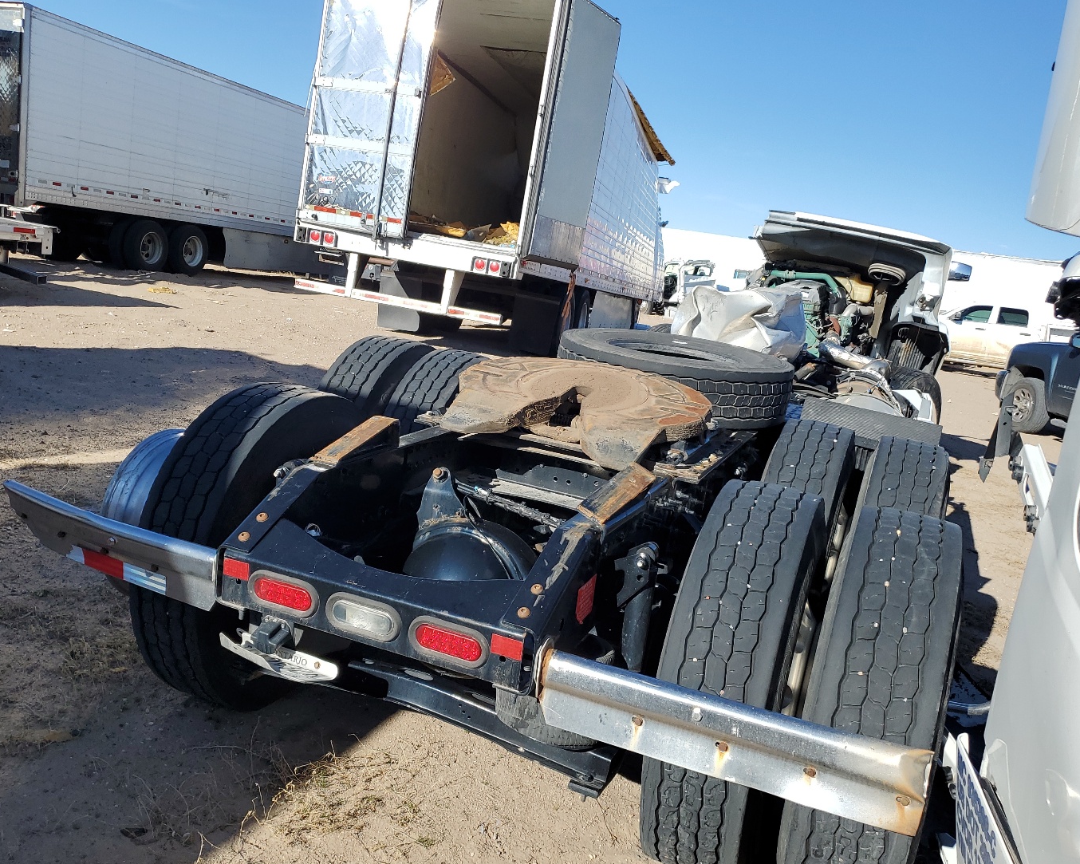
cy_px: 465
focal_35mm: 30
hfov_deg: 58.8
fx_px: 959
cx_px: 522
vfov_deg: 48.5
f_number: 1.5
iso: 50
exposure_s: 1/3333
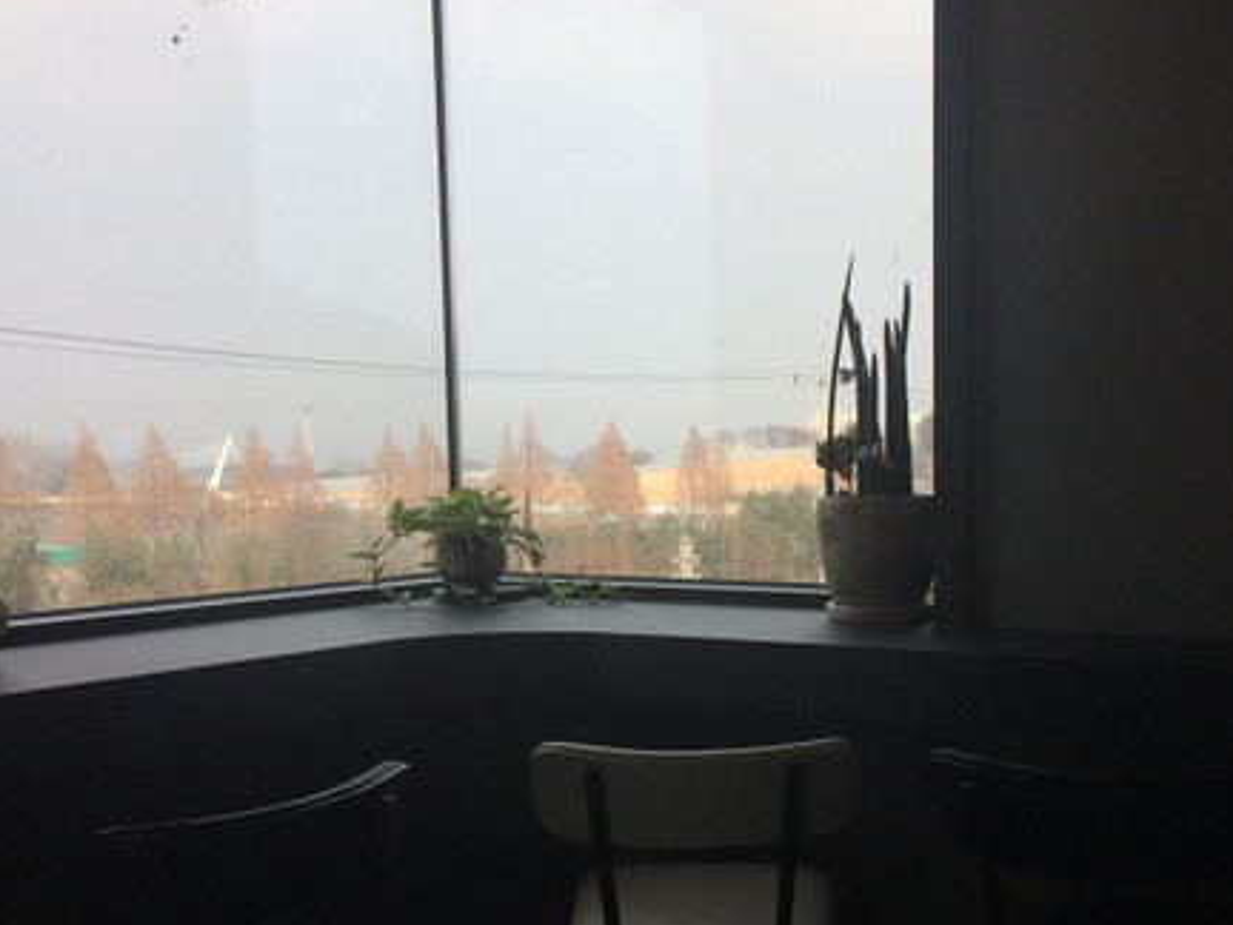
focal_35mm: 43
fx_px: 1532
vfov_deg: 33.3
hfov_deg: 43.7
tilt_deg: -4.6
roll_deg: +1.0
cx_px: 725
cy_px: 605
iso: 32
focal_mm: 4.15
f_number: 2.2
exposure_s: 1/838
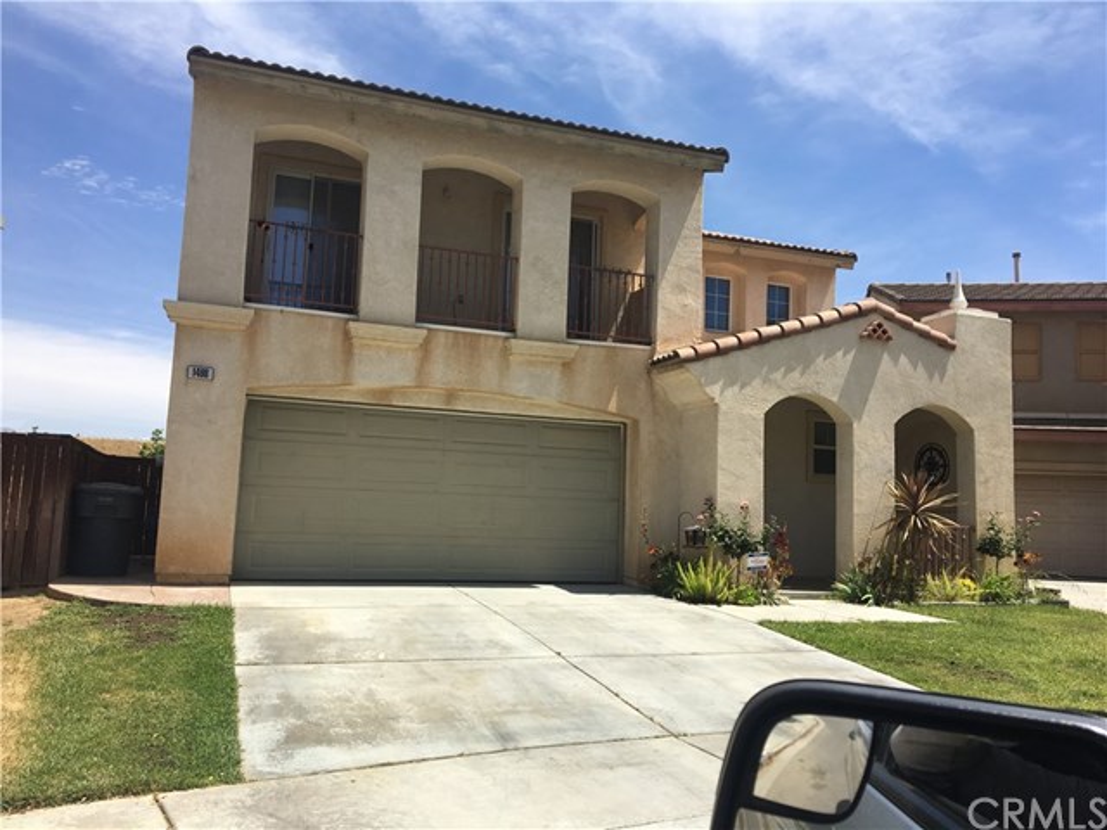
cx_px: 554
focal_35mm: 29
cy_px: 415
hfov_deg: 61.7
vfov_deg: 48.2
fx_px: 927
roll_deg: -1.7
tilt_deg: +7.4
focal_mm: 4.15
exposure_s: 1/1603
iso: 25
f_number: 2.2
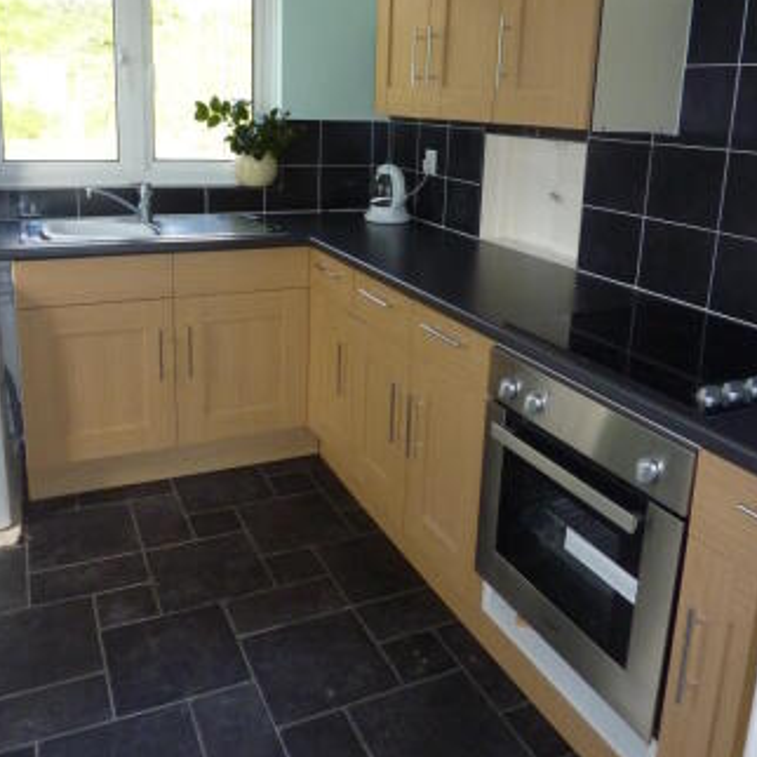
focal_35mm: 30
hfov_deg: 54.0
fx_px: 742
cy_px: 276
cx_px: 376
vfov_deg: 53.3
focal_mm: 4.1
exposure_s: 1/250
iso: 400
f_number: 3.3
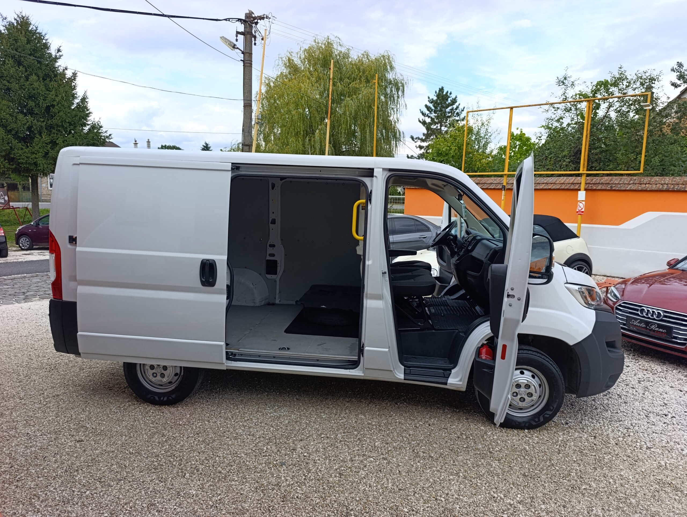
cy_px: 258
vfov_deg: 59.0
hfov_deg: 73.8
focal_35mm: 23
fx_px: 457
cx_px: 344
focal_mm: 6.14
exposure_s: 1/191
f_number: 1.6
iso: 50
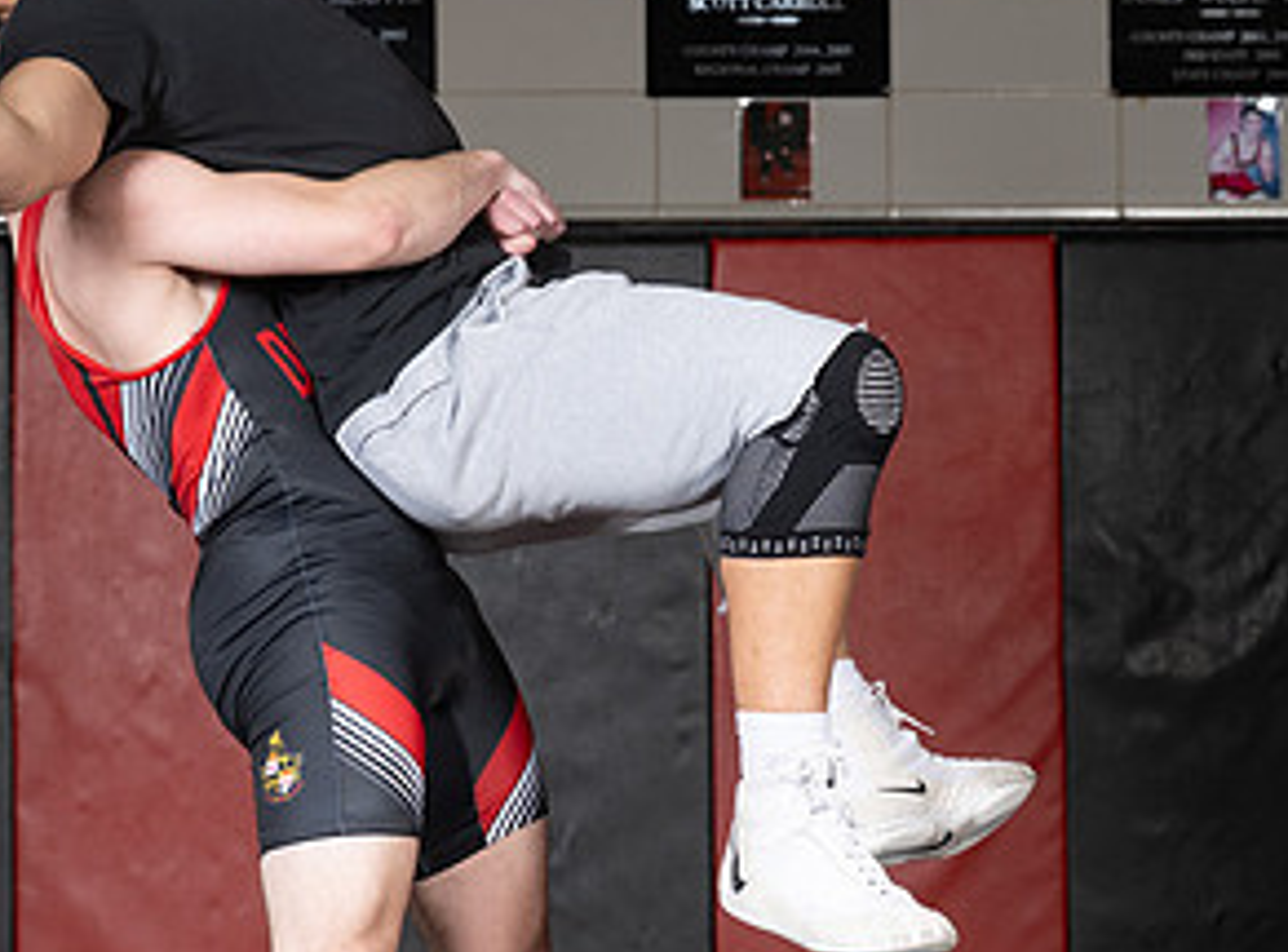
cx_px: 529
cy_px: 334
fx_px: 6884
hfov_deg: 10.7
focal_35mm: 186
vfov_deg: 7.9
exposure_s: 1/100
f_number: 4.5
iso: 200
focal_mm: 74
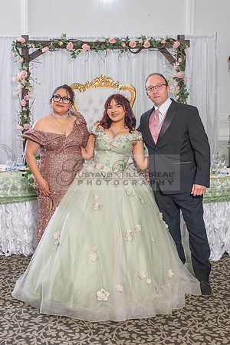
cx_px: 102
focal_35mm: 55
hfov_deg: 24.4
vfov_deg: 36.0
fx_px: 531
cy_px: 174
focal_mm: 32
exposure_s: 1/160
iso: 400
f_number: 3.5
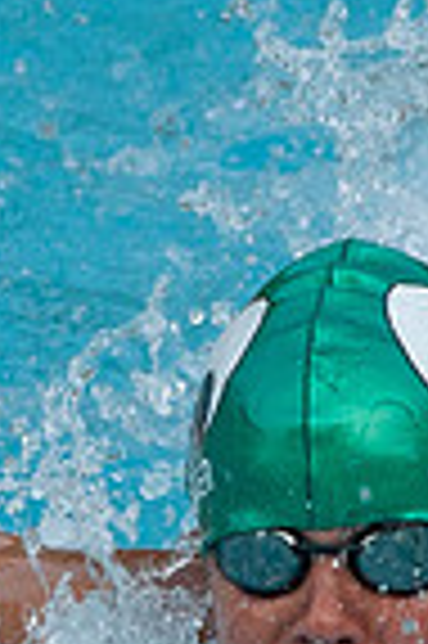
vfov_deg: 1.7
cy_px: 659
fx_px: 21897
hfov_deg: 1.1
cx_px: 429
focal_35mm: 1225
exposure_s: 1/500
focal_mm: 155
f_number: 13
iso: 1600
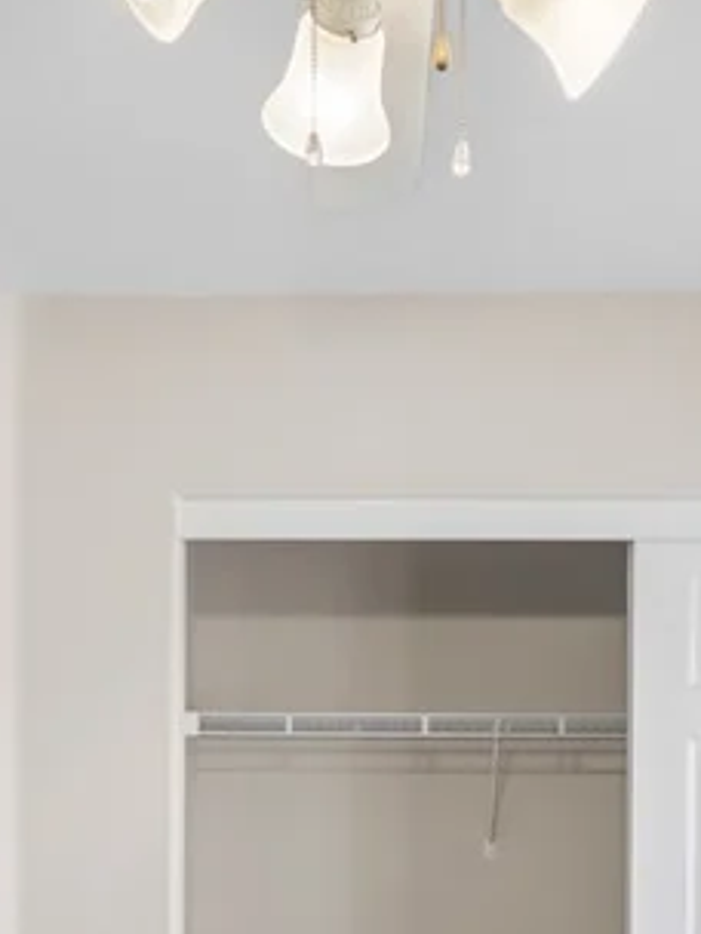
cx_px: 332
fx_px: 1485
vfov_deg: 32.5
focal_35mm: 55
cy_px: 908
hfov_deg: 26.6
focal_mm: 17
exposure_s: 1/320
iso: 400
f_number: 8
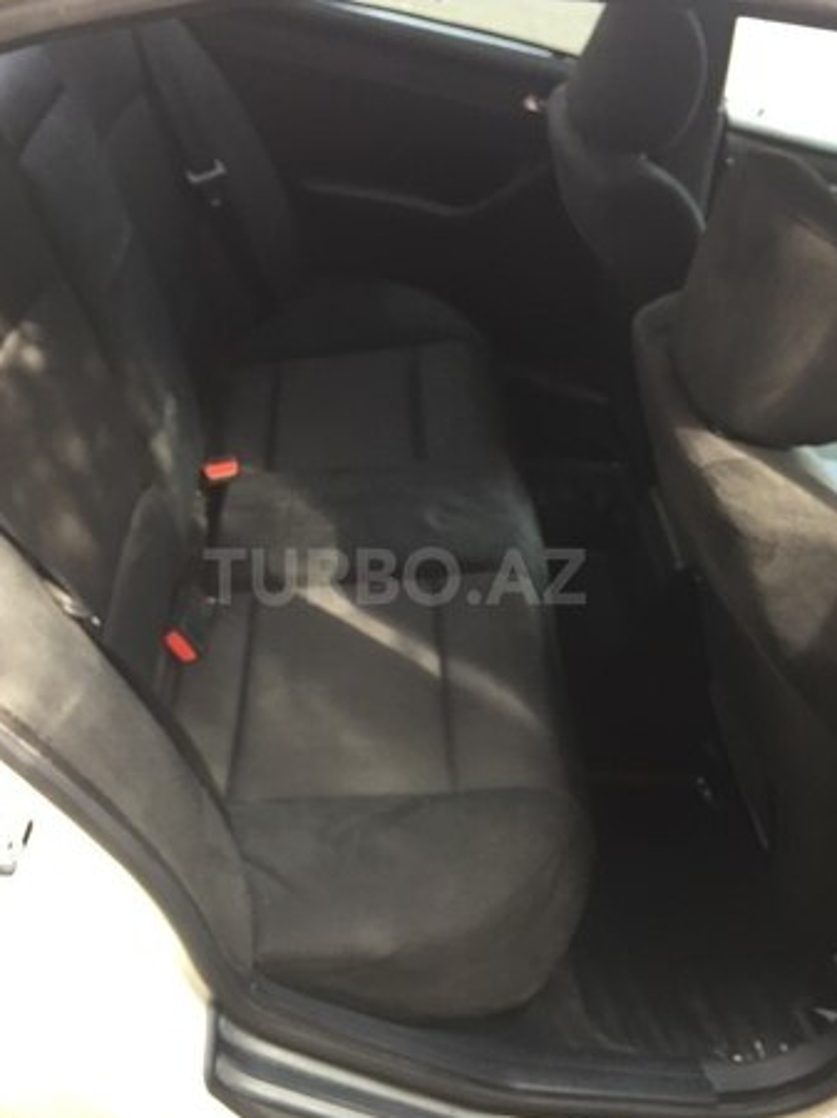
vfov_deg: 56.8
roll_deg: -16.3
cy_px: 576
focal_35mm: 32
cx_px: 395
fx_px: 1033
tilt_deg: -35.3
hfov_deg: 44.1
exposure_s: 1/33
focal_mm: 4.15
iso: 40
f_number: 2.2
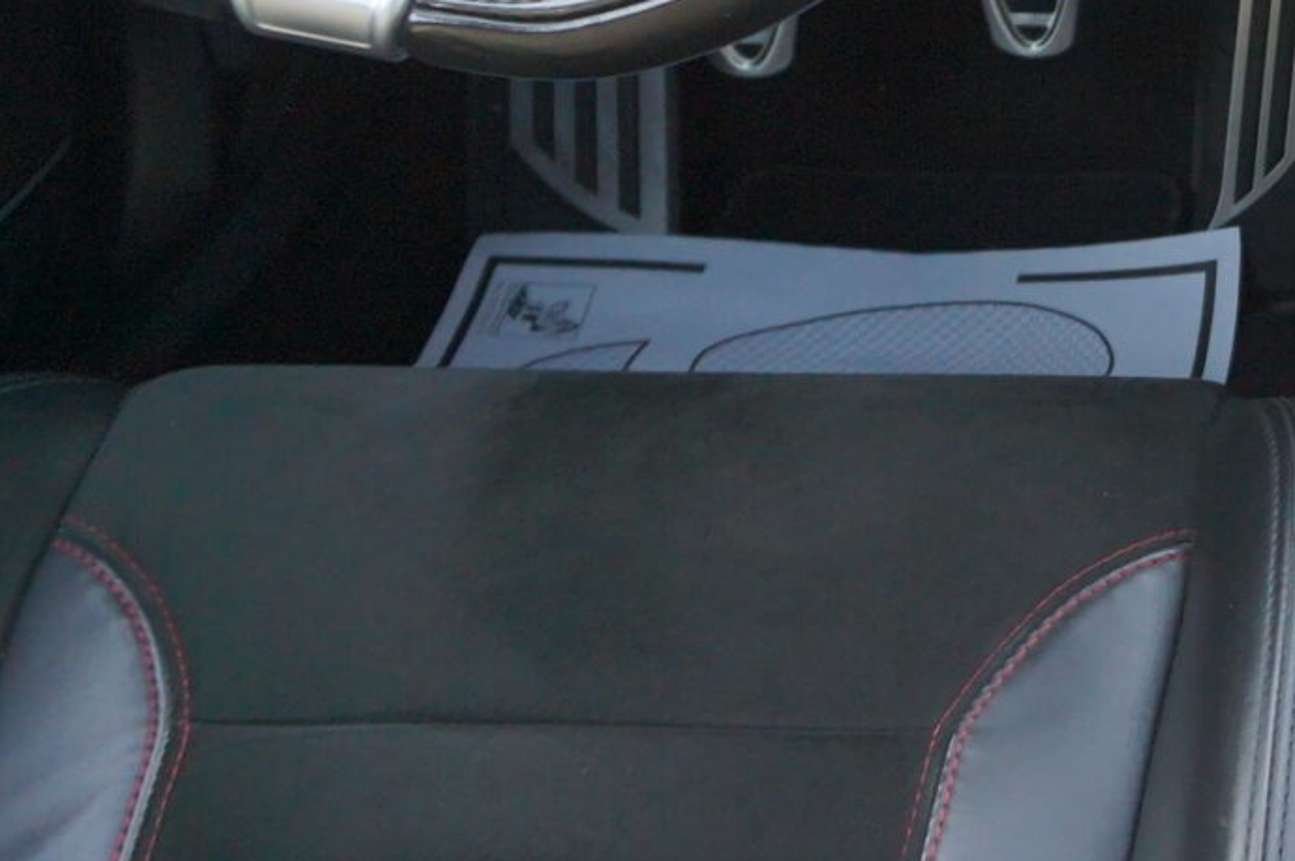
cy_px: 2
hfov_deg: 20.2
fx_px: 3199
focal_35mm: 89
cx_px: 1860
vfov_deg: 15.1
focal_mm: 16
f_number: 4
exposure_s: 1/160
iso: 500
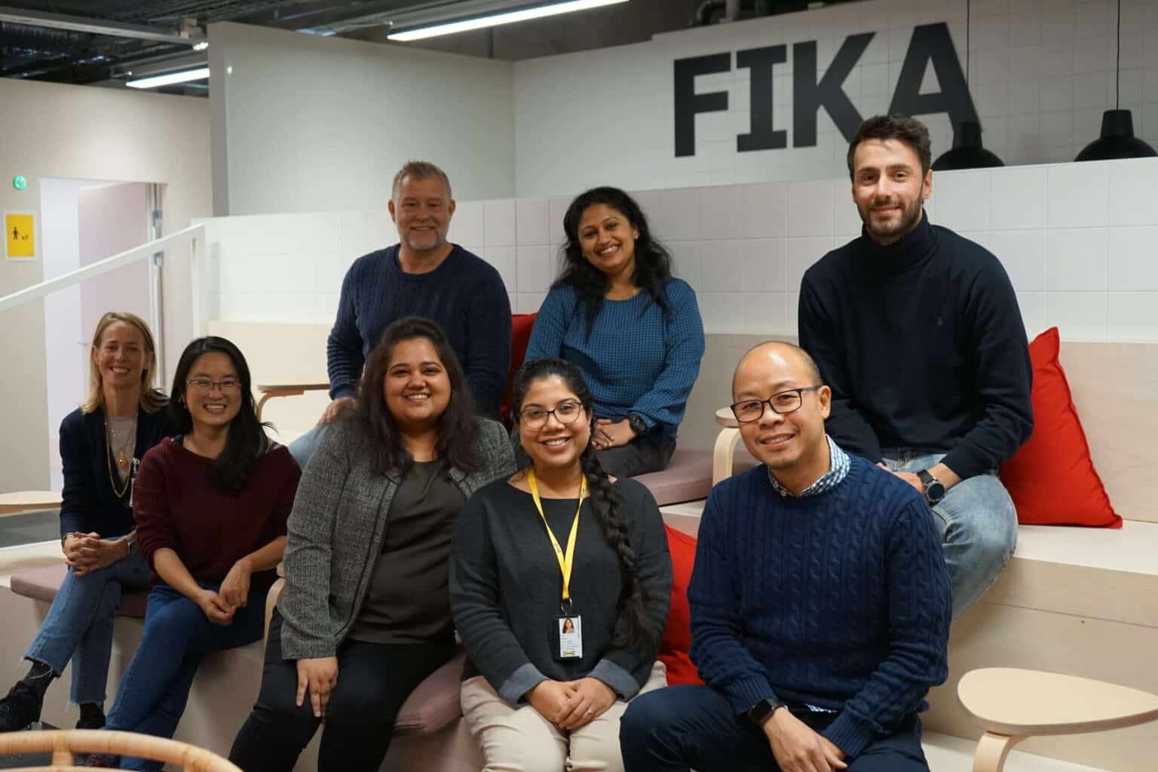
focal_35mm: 43
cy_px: 386
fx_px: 1383
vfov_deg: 31.2
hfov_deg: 45.4
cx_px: 579
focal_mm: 43
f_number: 4.5
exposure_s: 1/160
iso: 2000
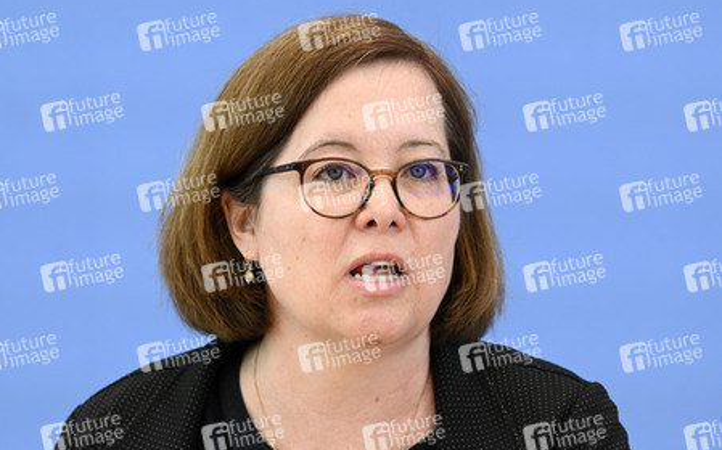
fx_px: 3422
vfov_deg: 7.5
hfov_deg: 12.0
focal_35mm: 174
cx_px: 361
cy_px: 233
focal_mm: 170
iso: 3200
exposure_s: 1/400
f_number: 6.3
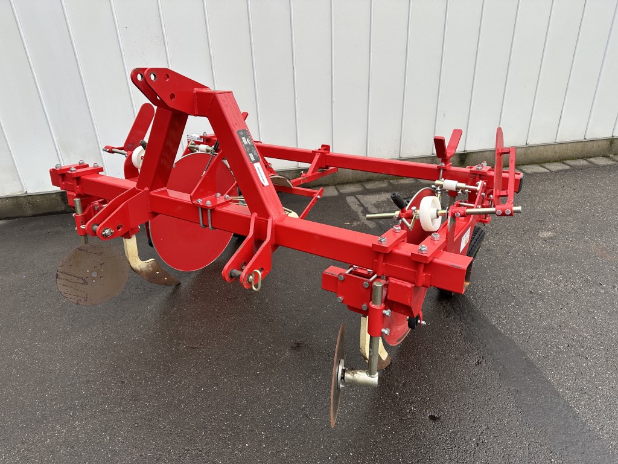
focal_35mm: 24
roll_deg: +2.6
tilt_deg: -25.9
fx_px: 428
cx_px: 309
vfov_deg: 56.8
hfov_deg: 71.6
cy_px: 232
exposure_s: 1/387
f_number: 1.78
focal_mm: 6.86
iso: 80
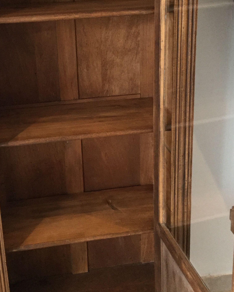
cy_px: 102
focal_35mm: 53
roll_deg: +3.0
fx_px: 459
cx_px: 90
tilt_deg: -20.8
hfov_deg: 28.5
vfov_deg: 35.1
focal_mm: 3.3
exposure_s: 1/33
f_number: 2.4
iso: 160
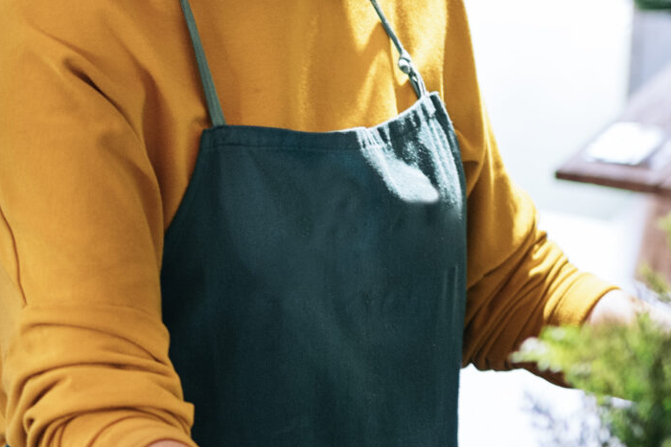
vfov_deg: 10.7
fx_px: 2386
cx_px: 202
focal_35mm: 128
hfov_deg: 16.0
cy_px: 189
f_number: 1.8
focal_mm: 35
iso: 800
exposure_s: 1/160
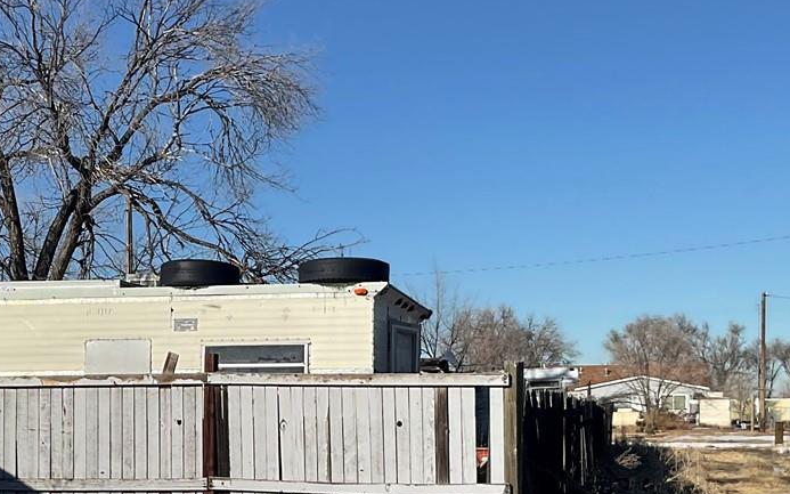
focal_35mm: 71
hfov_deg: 28.6
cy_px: 407
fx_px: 1529
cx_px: 209
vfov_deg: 18.2
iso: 16
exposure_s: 1/2959
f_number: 1.8
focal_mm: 3
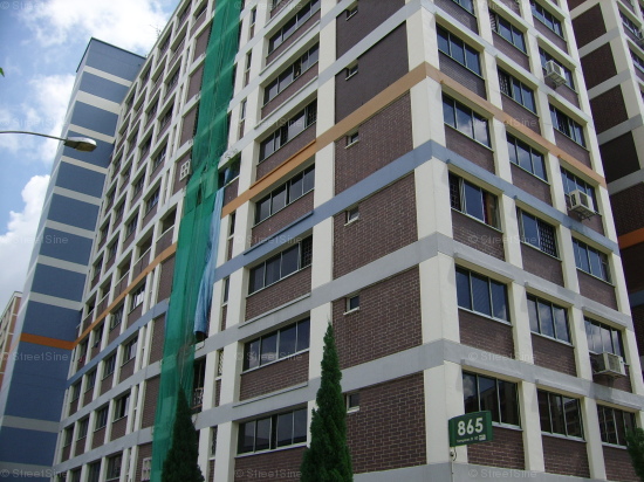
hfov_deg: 52.6
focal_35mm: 35
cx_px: 322
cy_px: 241
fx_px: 651
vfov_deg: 40.7
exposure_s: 1/420
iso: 50
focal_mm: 5.95
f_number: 5.8
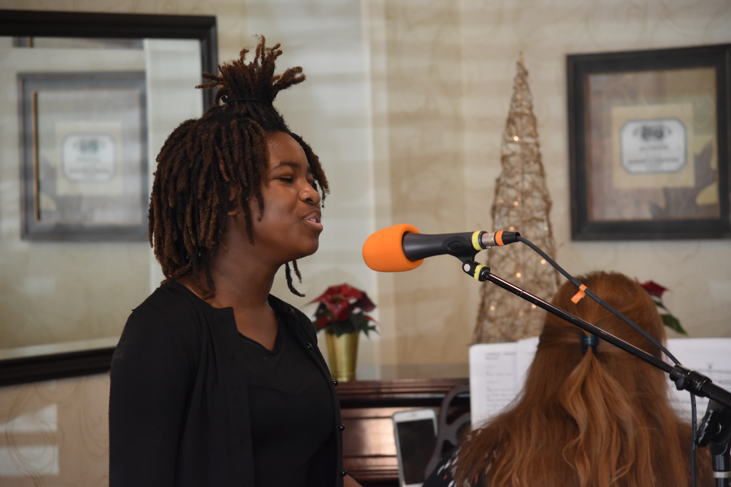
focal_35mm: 165
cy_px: 244
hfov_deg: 12.5
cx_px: 366
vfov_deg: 8.3
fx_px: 3350
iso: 1600
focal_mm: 110
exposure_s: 1/250
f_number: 4.8
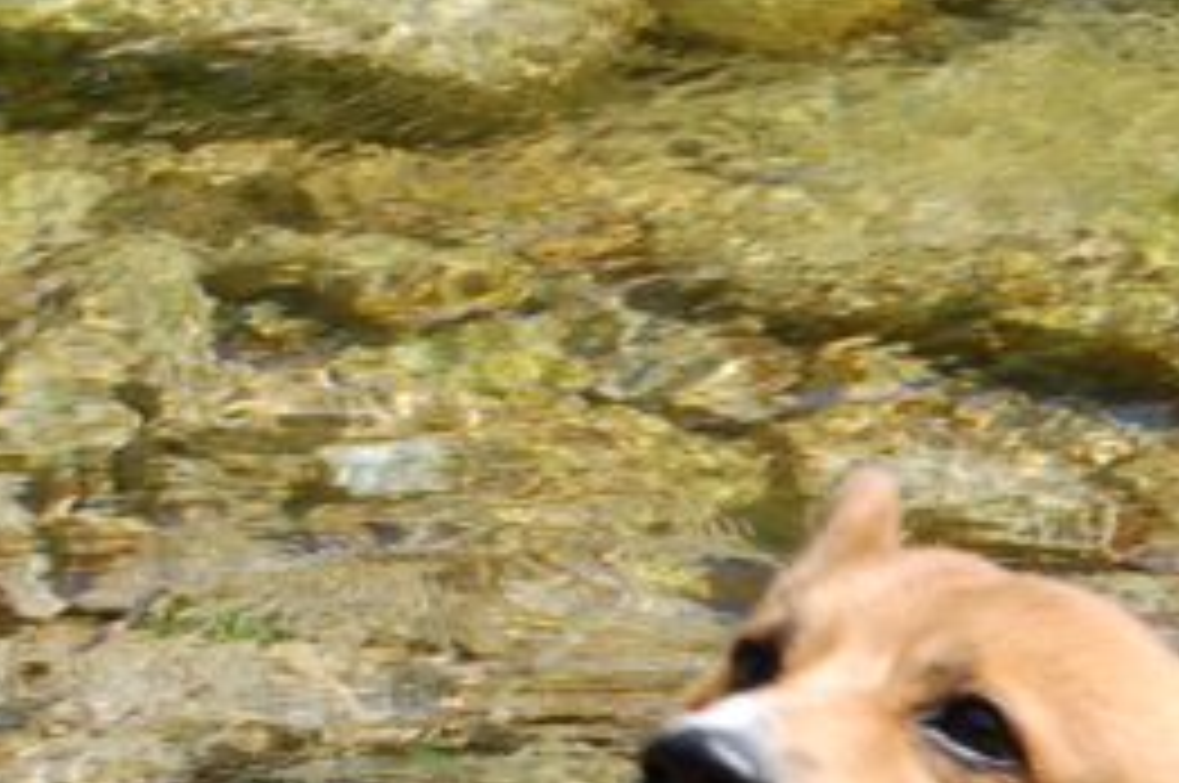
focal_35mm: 341
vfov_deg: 4.0
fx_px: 11154
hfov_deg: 6.0
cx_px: 1476
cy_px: 1071
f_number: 13
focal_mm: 62
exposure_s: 1/125
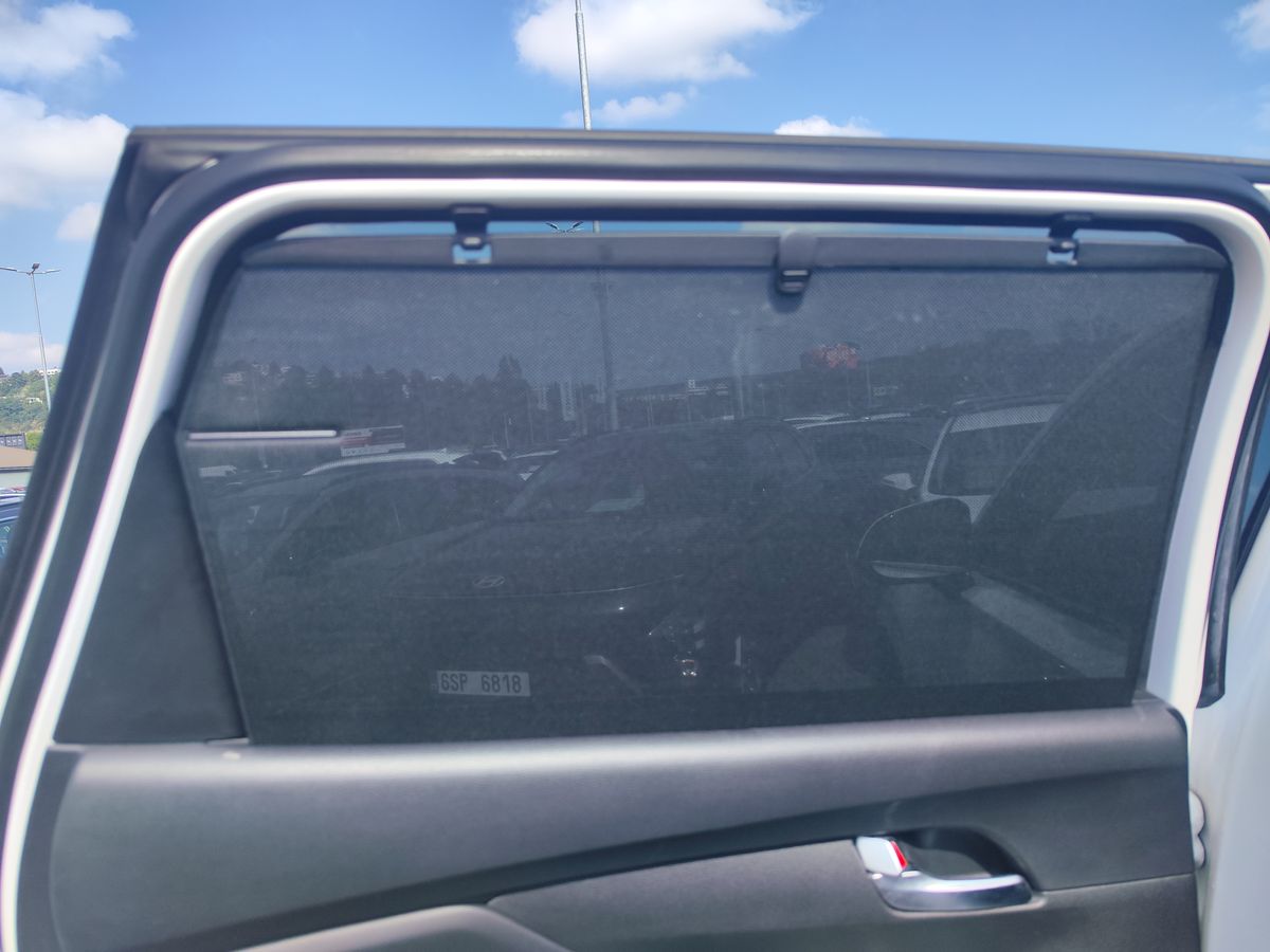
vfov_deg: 58.9
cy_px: 476
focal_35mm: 23
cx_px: 635
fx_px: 844
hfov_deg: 73.9
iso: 100
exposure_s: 1/1224
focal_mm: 7.01
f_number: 1.69
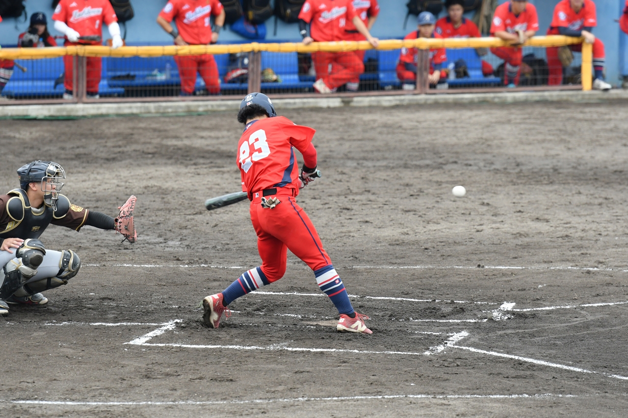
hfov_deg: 7.2
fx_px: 4971
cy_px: 209
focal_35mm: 285
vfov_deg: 4.8
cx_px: 314
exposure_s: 1/2000
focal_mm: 190
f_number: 4
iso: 800
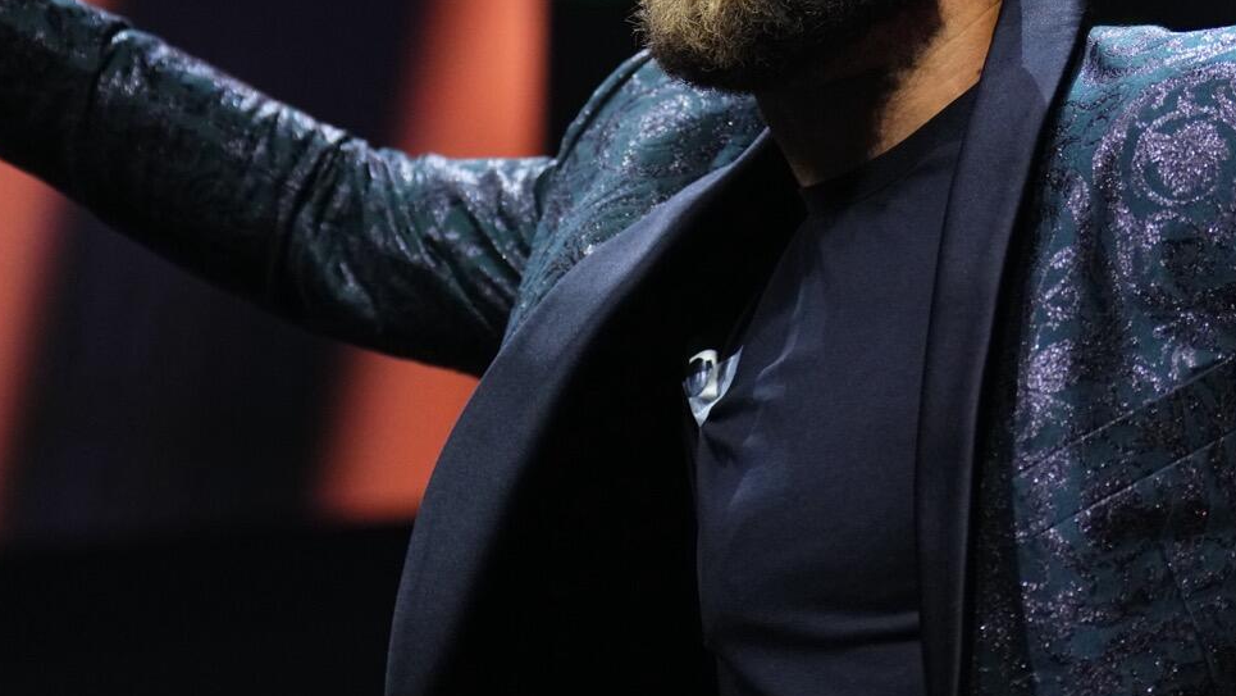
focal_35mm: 221
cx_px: 497
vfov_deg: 5.5
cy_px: 58
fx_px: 7244
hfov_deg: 9.8
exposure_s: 1/640
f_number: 2.8
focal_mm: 106
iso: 2500
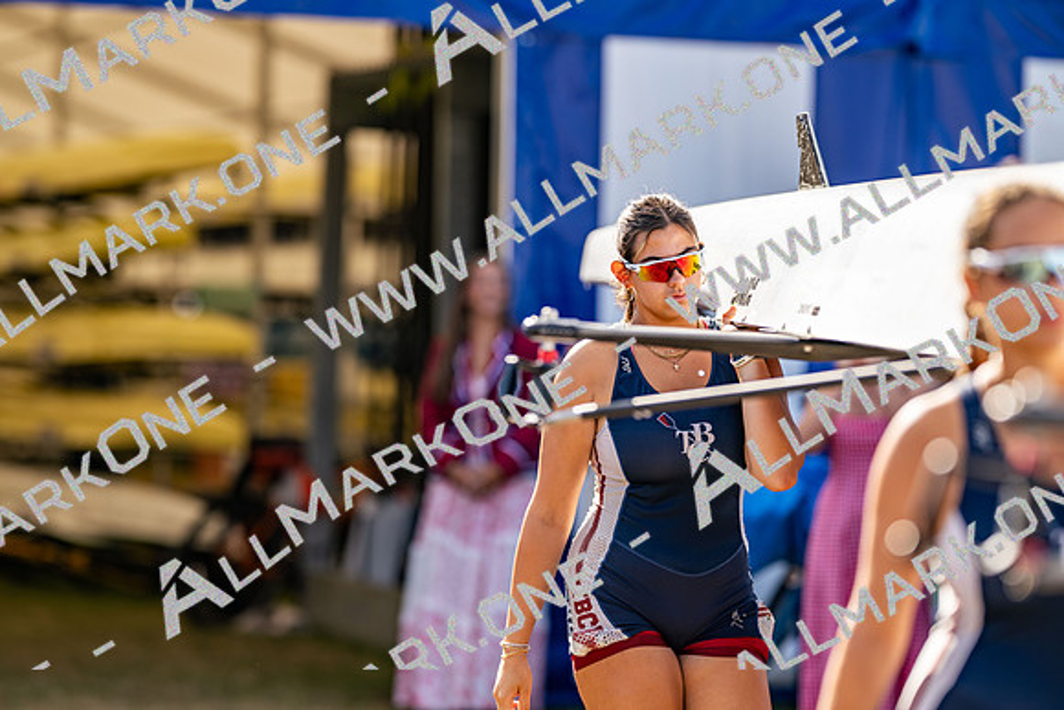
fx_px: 3991
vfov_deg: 10.2
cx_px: 532
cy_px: 355
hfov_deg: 15.2
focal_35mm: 135
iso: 64
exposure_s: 1/1600
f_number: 1.8
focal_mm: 135
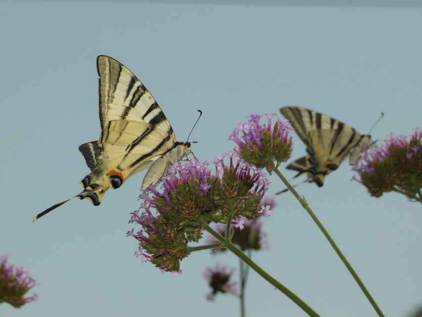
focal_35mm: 154
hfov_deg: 12.8
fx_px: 1878
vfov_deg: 9.6
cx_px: 211
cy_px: 158
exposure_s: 1/500
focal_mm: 27.5
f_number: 5.4
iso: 80
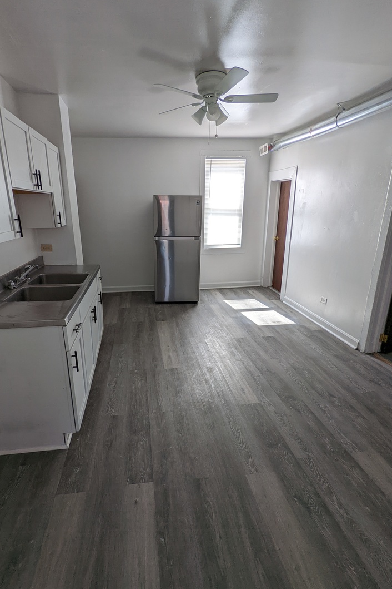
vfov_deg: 93.3
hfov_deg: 70.2
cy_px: 295
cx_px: 172
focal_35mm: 17
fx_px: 278
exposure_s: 1/86.4
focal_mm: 2.35
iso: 73
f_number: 2.2
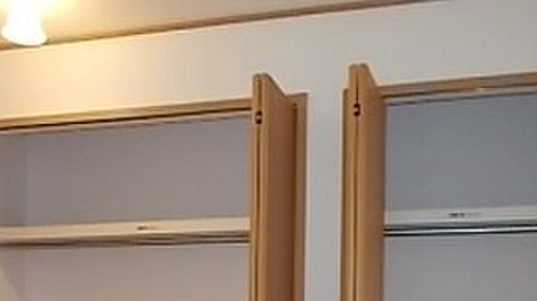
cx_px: 268
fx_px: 754
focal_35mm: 53
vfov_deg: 20.9
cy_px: 375
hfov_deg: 39.2
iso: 200
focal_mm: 4.6
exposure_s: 1/25
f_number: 3.2
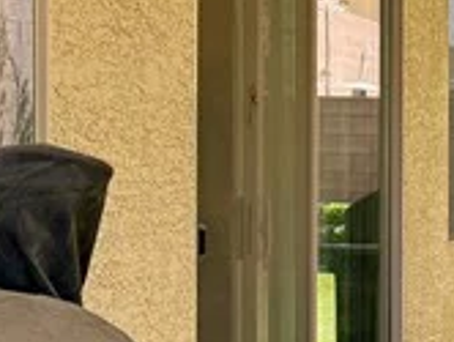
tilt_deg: -0.3
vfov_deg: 10.0
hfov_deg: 12.3
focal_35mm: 148
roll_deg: +0.4
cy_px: 145
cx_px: 793
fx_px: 1944
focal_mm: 6.76
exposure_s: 1/1122
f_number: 1.78
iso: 100
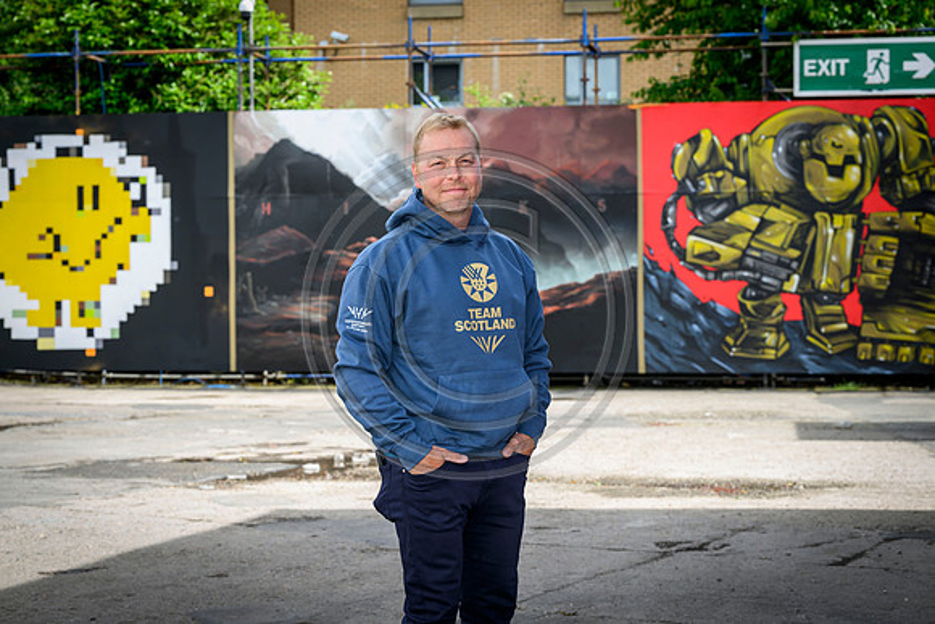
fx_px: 1818
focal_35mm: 70
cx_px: 468
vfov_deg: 19.5
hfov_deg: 28.8
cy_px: 312
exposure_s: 1/250
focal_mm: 70
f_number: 5.6
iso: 250
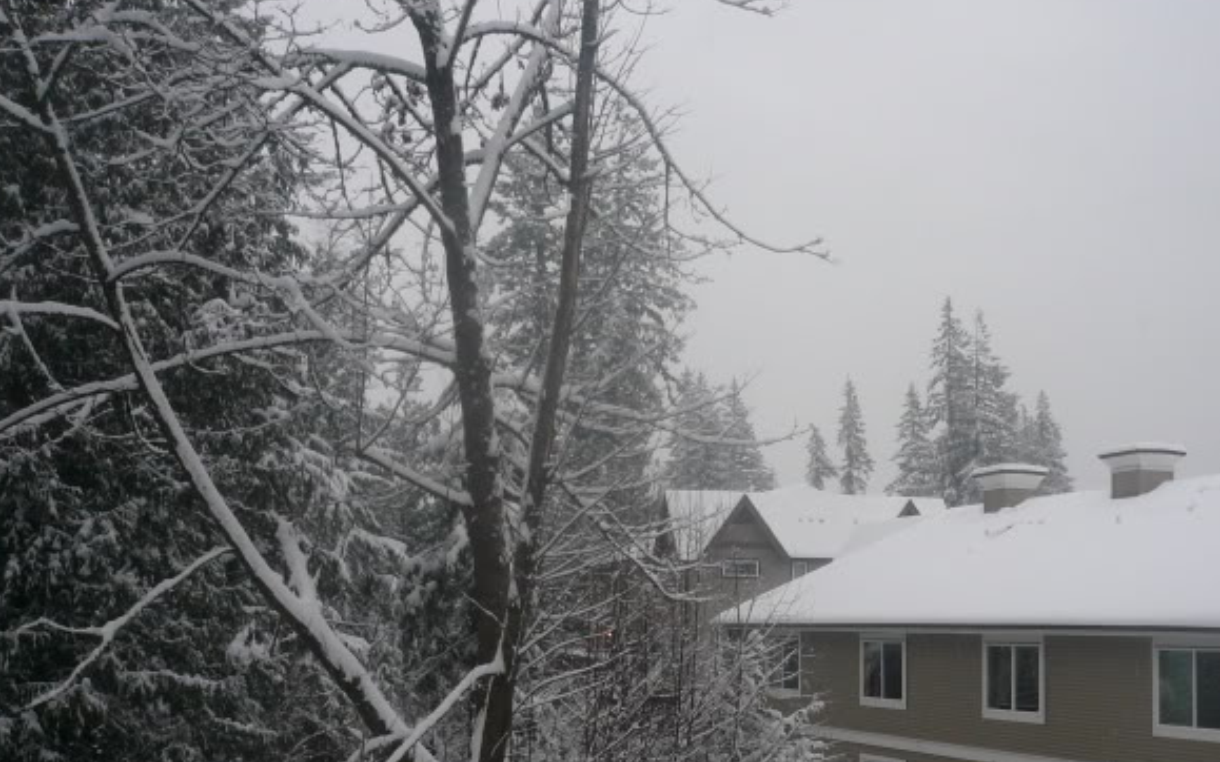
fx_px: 1363
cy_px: 549
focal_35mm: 41
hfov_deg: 47.8
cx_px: 748
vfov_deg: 30.8
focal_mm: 4.6
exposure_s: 1/250
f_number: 2.8
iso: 100
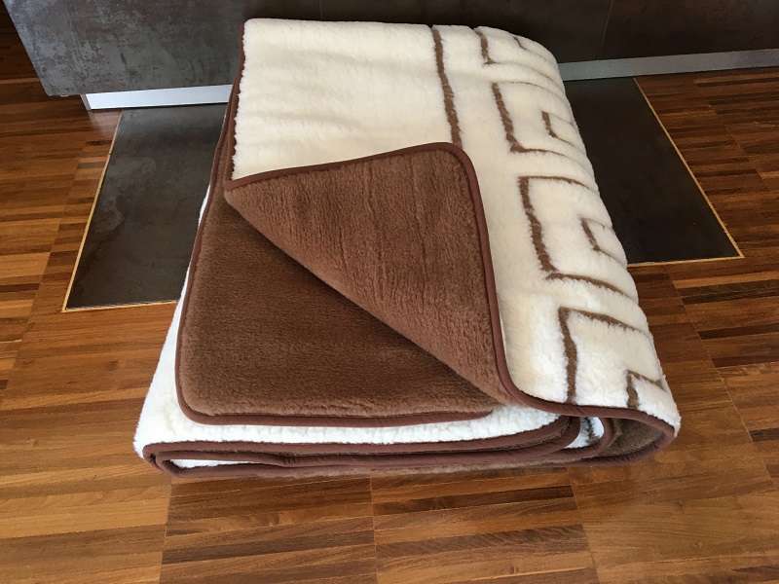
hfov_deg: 61.7
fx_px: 653
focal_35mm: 29
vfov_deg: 48.2
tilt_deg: -50.4
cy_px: 292
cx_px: 390
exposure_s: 1/33
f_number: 2.2
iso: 50
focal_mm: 4.15
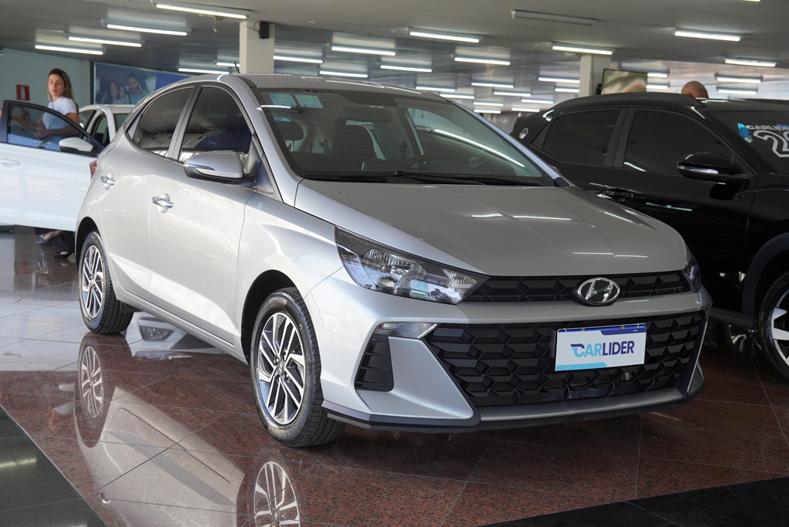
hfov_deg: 42.3
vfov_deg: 29.0
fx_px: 1019
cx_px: 394
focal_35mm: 46
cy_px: 264
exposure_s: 1/100
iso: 200
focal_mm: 31
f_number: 4.5
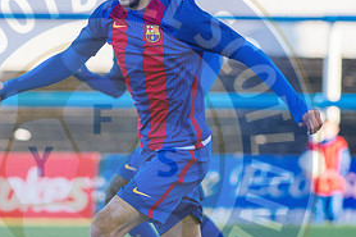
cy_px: 153
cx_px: 102
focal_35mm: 940
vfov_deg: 1.5
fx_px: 9290
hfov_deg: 2.2
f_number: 5.6
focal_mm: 300
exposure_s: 1/1000
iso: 800
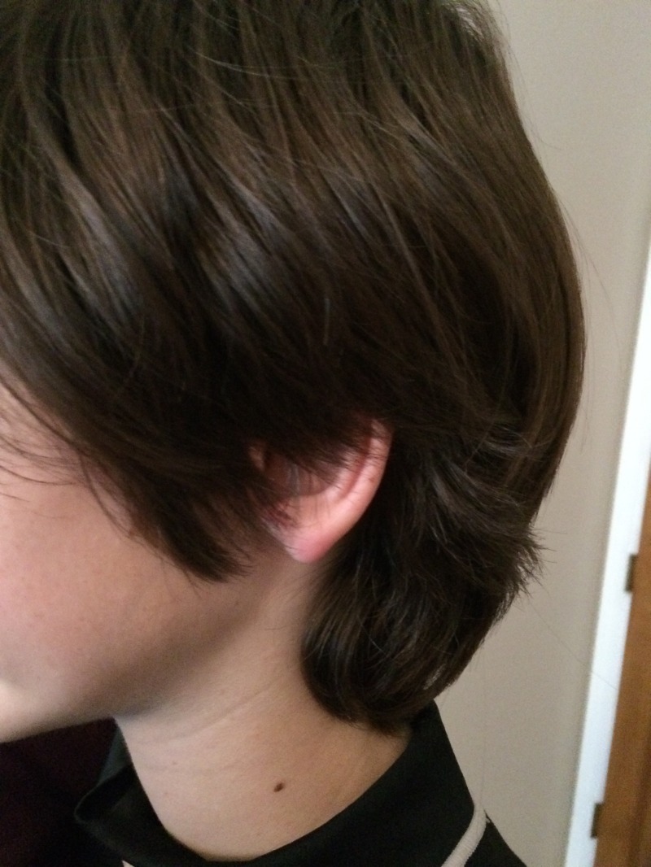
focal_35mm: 29
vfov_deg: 61.6
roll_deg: -5.5
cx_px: 326
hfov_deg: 48.2
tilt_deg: -8.3
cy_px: 434
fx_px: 727
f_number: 2.2
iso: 800
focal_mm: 4.15
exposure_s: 1/15
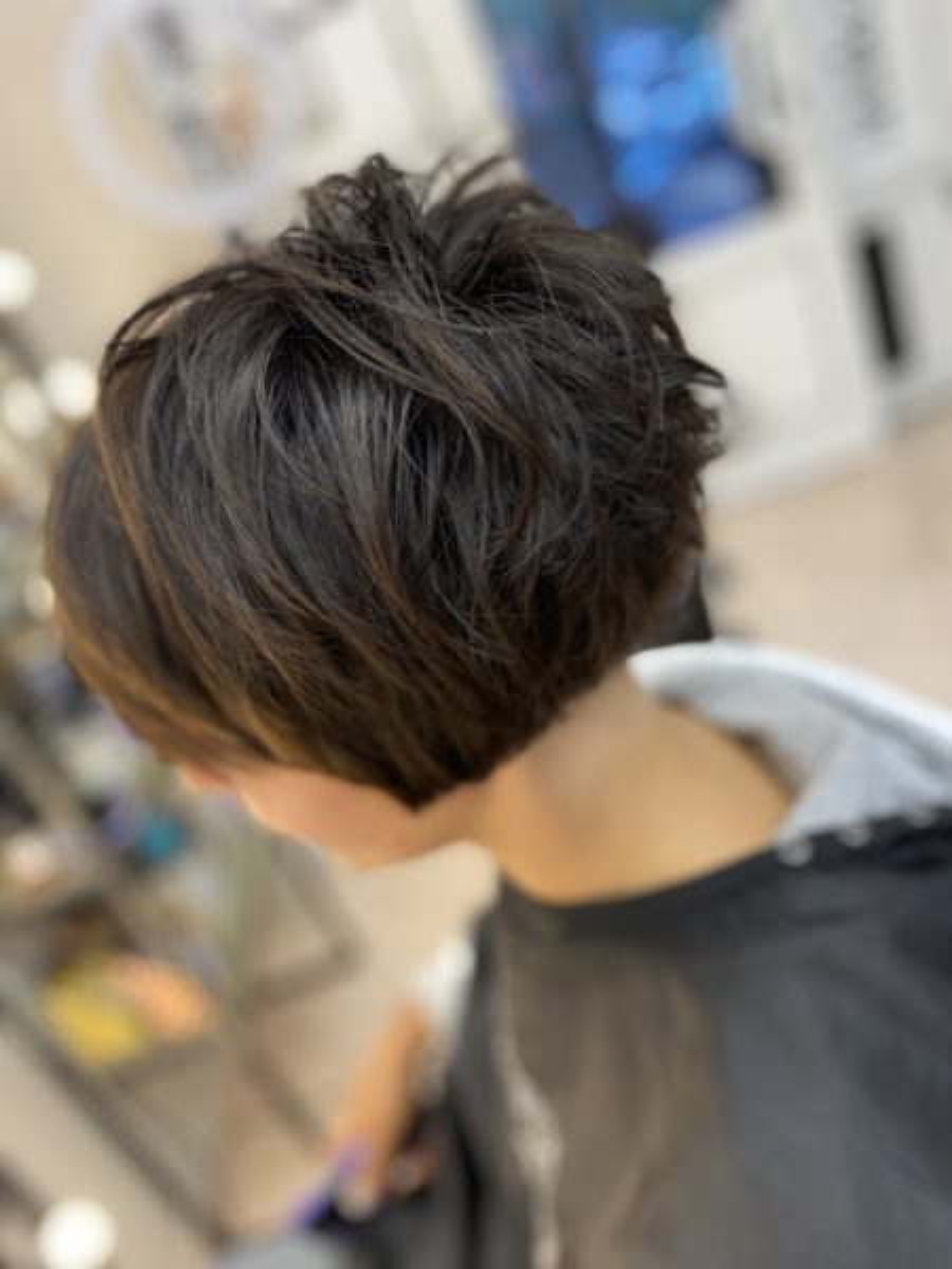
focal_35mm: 26
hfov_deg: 53.1
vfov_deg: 67.3
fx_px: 953
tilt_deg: -26.1
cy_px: 634
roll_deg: +25.0
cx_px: 476
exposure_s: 1/50
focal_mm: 4.25
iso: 100
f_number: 1.8
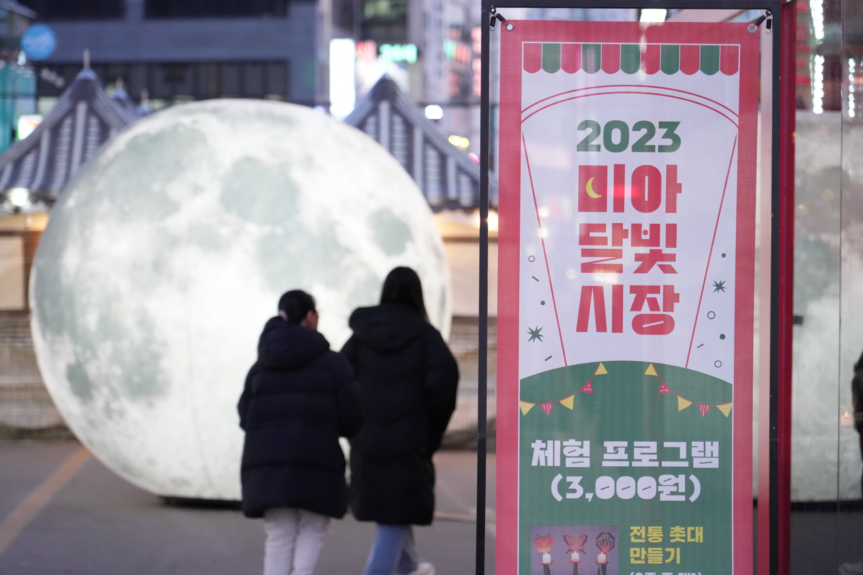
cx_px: 432
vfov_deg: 13.0
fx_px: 2517
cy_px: 288
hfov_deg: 19.5
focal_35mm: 105
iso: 4000
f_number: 4
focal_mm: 105
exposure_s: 1/125
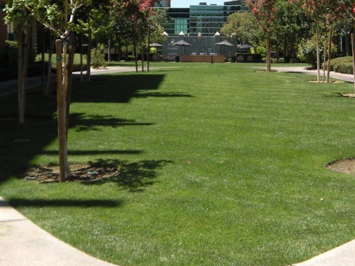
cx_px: 197
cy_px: 13
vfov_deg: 19.7
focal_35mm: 73
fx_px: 748
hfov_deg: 26.7
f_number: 3.8
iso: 89
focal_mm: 5.9
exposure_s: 1/550
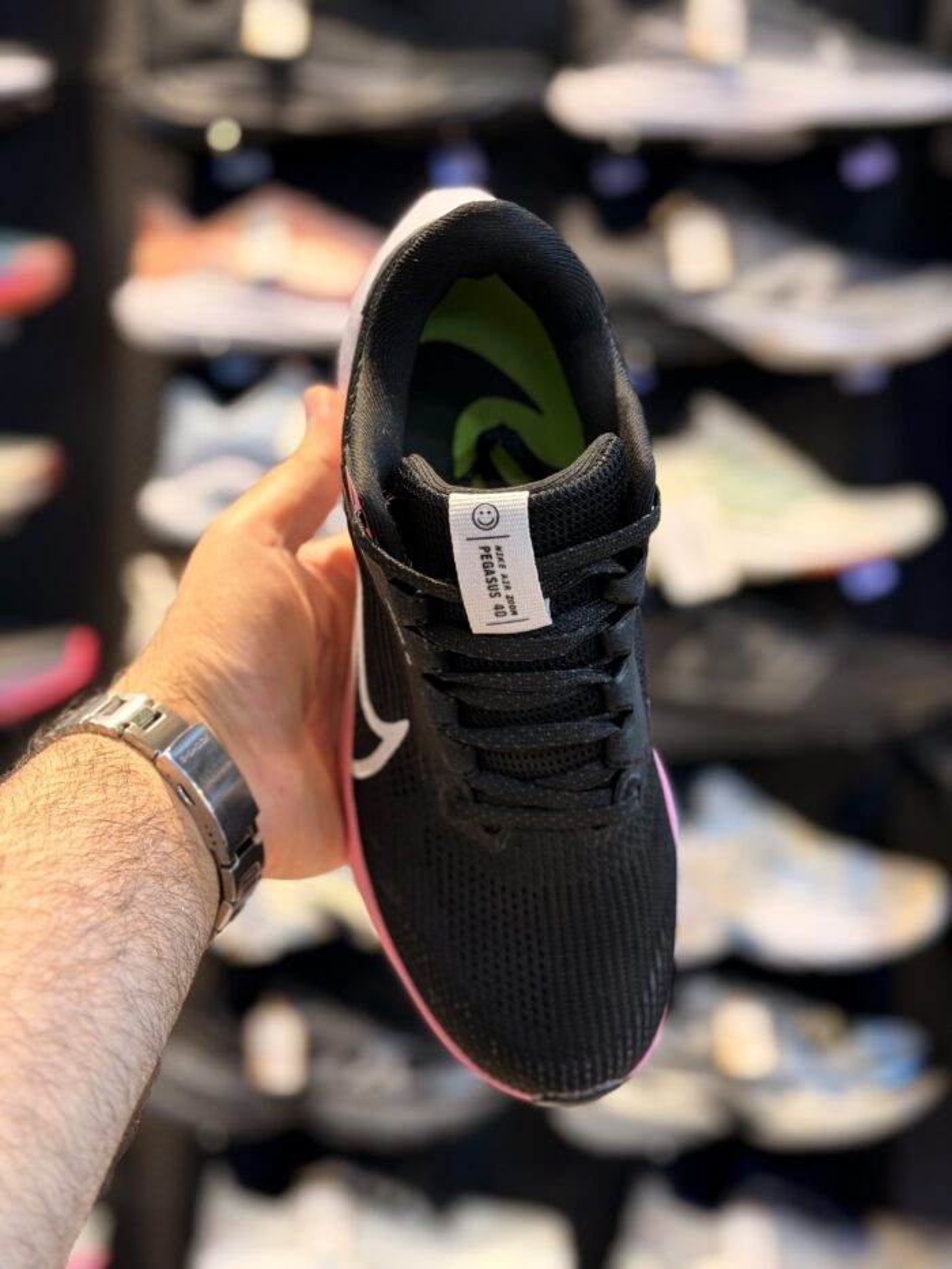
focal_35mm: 48
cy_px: 634
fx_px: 1760
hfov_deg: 30.3
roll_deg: +1.1
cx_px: 476
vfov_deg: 39.7
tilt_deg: -8.9
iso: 64
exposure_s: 1/50
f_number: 1.78
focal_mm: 6.76
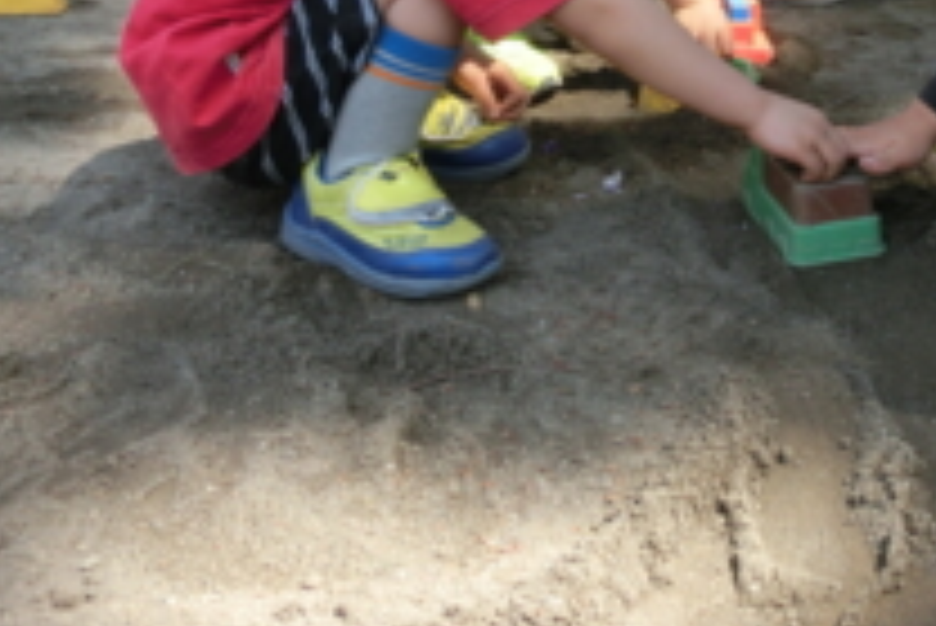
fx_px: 1249
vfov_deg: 26.3
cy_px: -36
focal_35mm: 48
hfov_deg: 39.7
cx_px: 724
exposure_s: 1/250
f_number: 3
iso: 80
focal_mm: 4.24
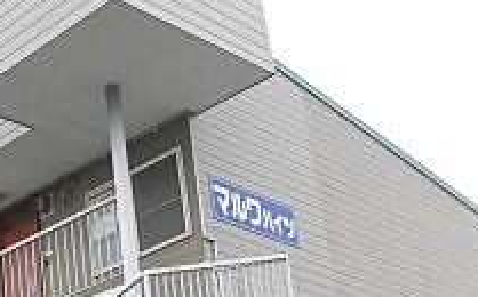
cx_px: -57
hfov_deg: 24.6
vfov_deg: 16.2
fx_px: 1015
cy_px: 322
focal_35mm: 78
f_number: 3.1
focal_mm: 4.3
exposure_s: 1/640
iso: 100
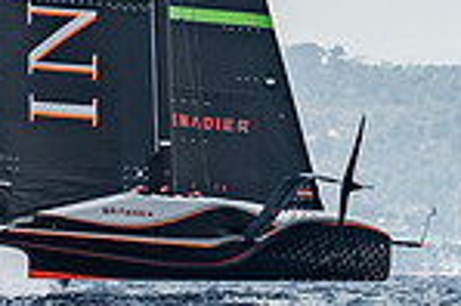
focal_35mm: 978
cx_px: 174
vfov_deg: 1.4
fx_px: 12510
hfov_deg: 2.1
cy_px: -38
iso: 100
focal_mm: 200
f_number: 4
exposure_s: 1/1250
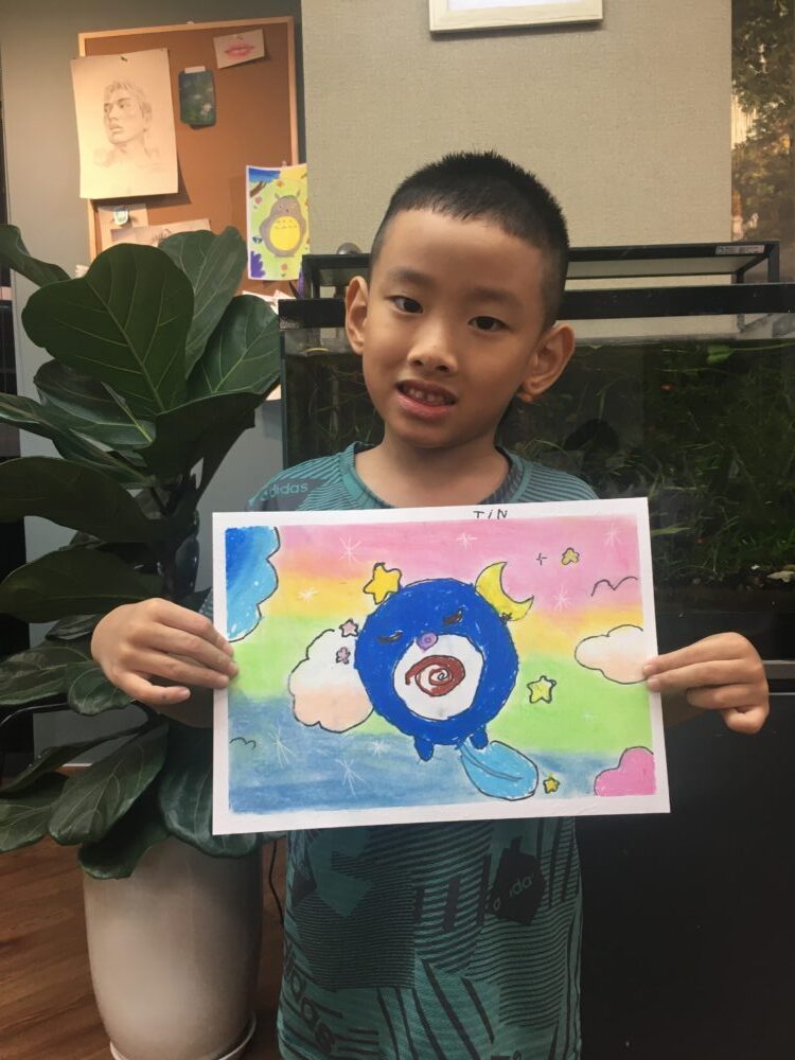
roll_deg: +1.1
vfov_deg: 61.7
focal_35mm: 29
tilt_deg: -3.1
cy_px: 530
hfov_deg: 48.2
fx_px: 888
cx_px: 398
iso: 32
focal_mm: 4.15
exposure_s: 1/33
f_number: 2.2
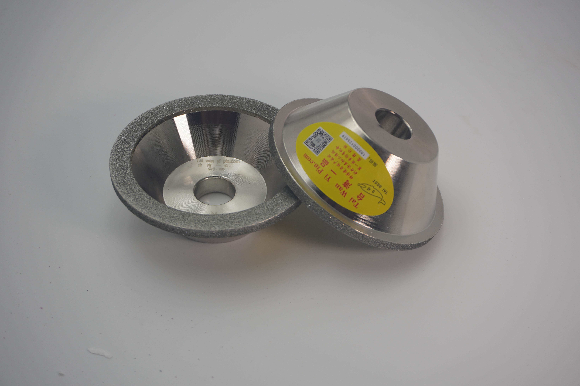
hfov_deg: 43.6
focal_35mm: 45
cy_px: 193
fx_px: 725
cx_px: 290
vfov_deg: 29.9
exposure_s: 1/125
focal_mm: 30
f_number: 5
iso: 125
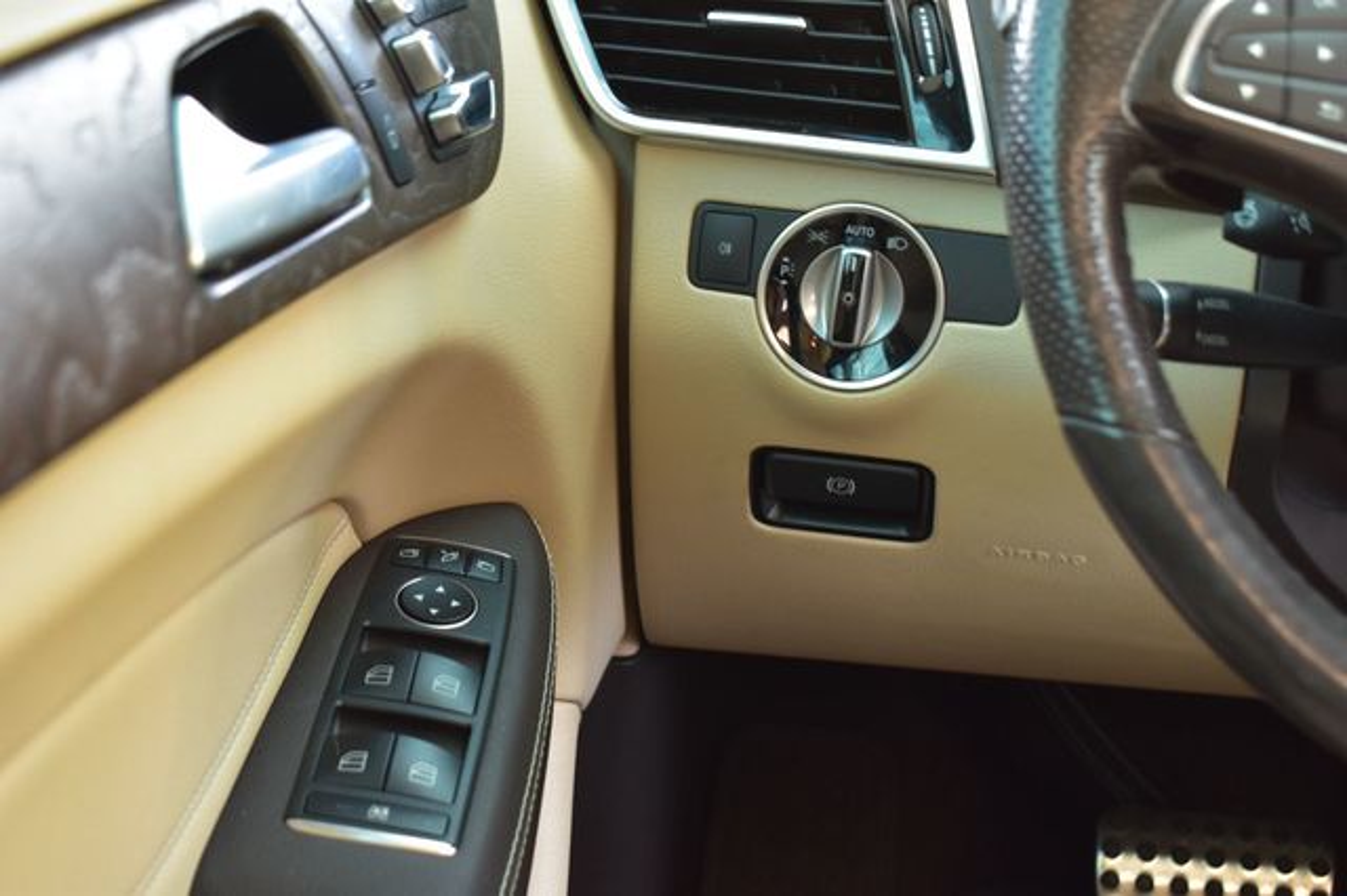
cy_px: 448
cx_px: 674
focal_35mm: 60
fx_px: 2244
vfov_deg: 22.6
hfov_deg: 33.4
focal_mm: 40
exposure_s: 1/15
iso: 640
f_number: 6.3
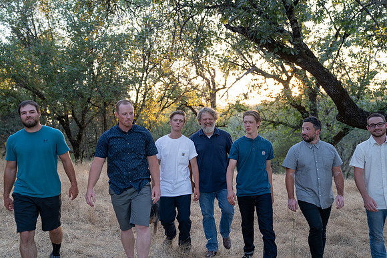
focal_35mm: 39
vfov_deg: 34.2
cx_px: 194
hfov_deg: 49.5
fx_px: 419
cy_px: 129
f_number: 2.8
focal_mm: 39
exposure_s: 1/100
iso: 250
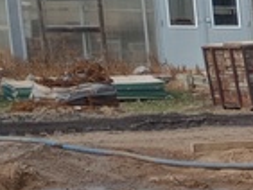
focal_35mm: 203
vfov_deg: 7.1
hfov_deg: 7.7
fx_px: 1485
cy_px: 363
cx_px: 901
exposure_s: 1/686
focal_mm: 4.27
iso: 117
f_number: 1.8
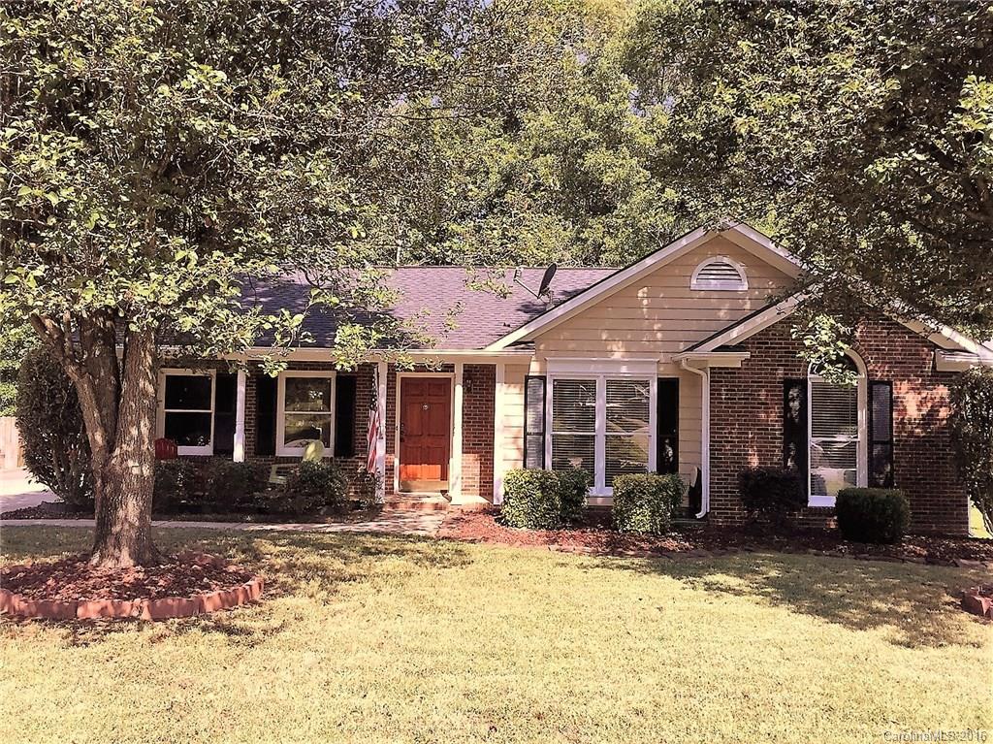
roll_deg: +1.3
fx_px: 832
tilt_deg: +2.3
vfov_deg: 48.2
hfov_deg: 61.7
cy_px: 372
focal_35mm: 29
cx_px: 496
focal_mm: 4.15
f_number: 2.2
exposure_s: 1/920
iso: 40
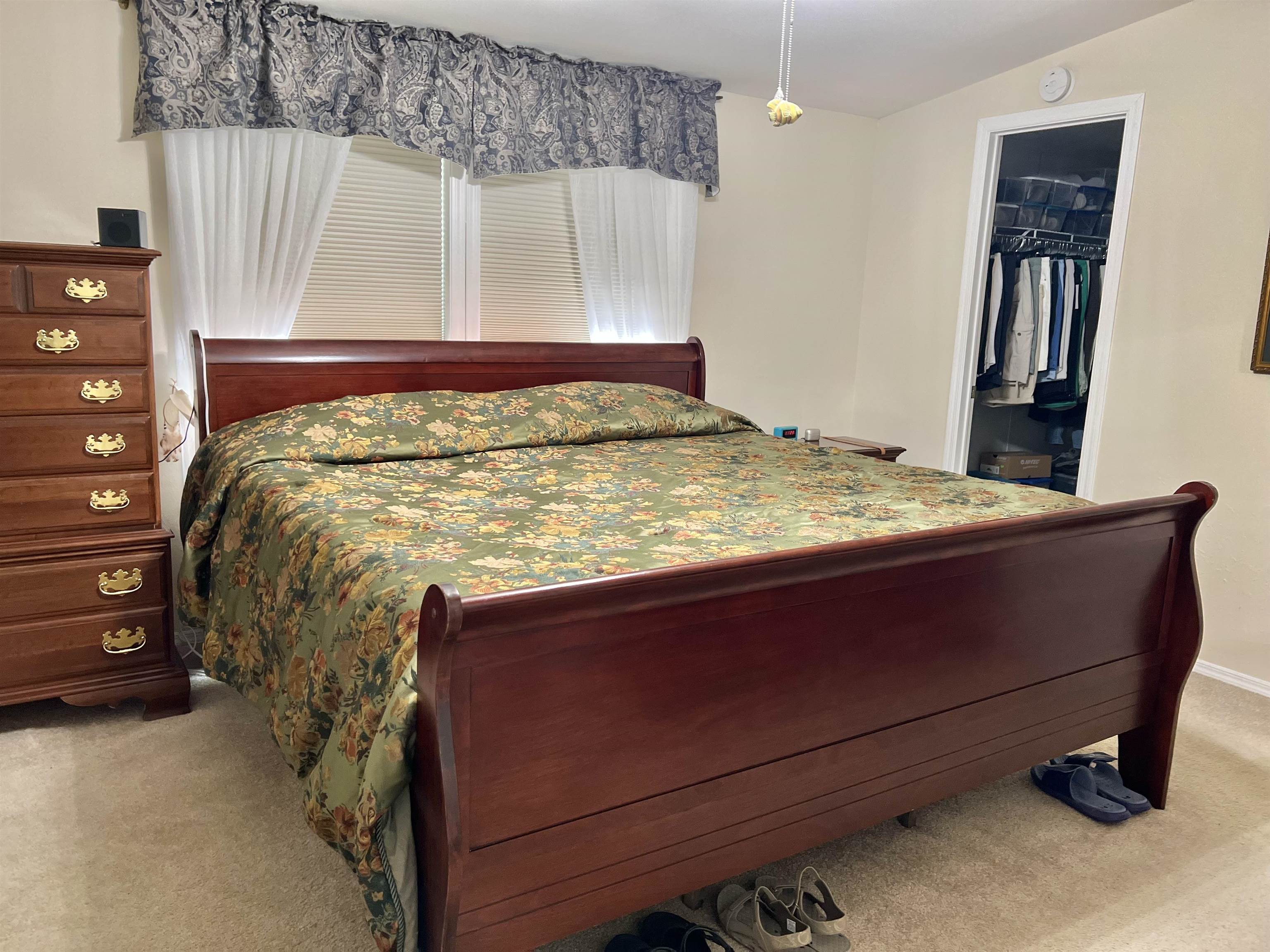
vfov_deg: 53.1
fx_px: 954
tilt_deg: -11.7
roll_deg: -1.8
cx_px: 635
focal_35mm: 26
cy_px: 476
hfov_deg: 67.3
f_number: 1.5
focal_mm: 5.7
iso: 250
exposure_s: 1/60
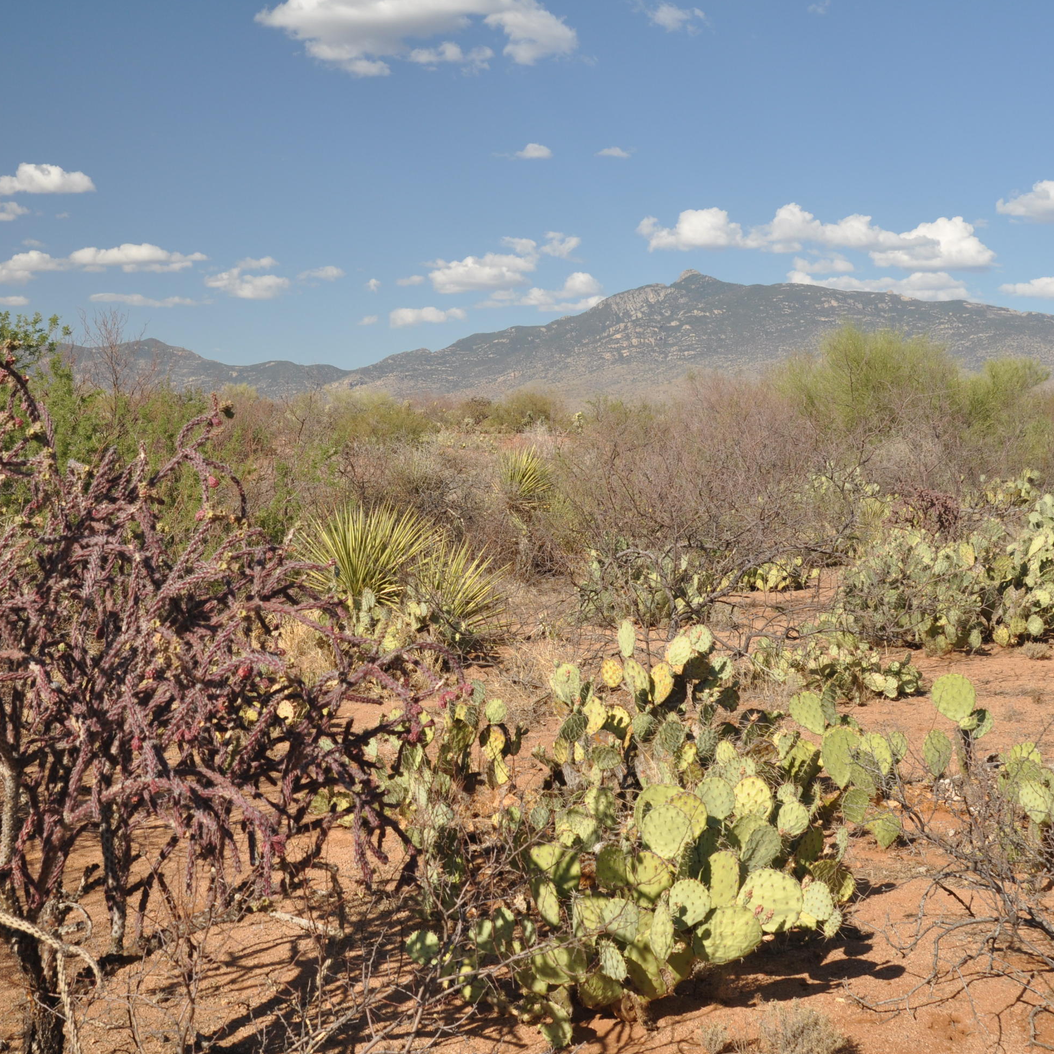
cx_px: 407
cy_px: 523
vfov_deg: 36.1
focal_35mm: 47
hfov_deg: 35.9
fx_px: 1619
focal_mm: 24
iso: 200
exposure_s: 1/250
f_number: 8
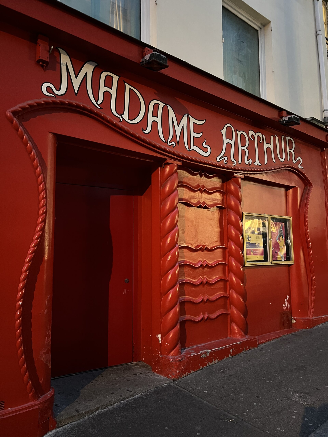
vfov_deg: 67.3
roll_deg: +0.4
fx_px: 328
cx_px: 164
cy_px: 218
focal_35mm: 26
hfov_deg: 53.1
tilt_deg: +4.9
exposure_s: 1/25
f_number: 1.5
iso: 1000
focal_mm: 5.7
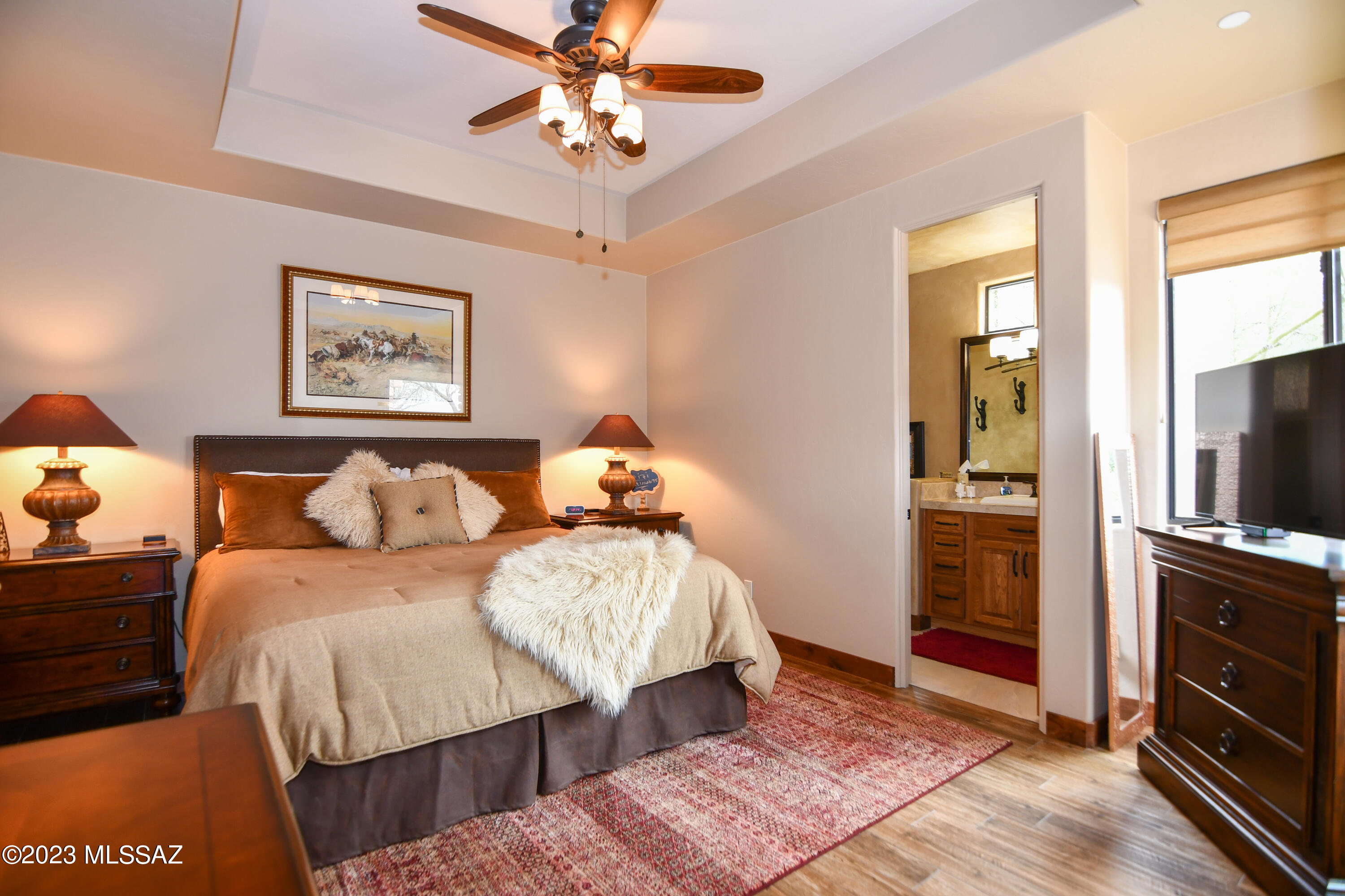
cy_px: 448
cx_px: 672
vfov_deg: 73.7
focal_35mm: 16
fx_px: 598
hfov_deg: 96.7
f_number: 4
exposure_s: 1/60
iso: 400
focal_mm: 11
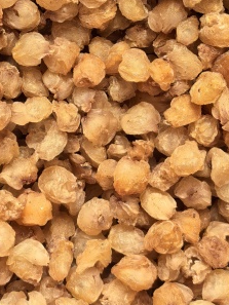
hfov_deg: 15.0
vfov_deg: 19.8
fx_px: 855
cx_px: 9
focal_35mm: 97
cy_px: 18
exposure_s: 1/100
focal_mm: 6.98
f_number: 2
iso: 125
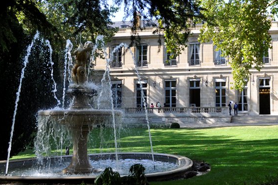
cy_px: 81
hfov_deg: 33.1
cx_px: 188
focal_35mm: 60
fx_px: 463
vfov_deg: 22.6
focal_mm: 22
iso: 200
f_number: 6.3
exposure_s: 1/160
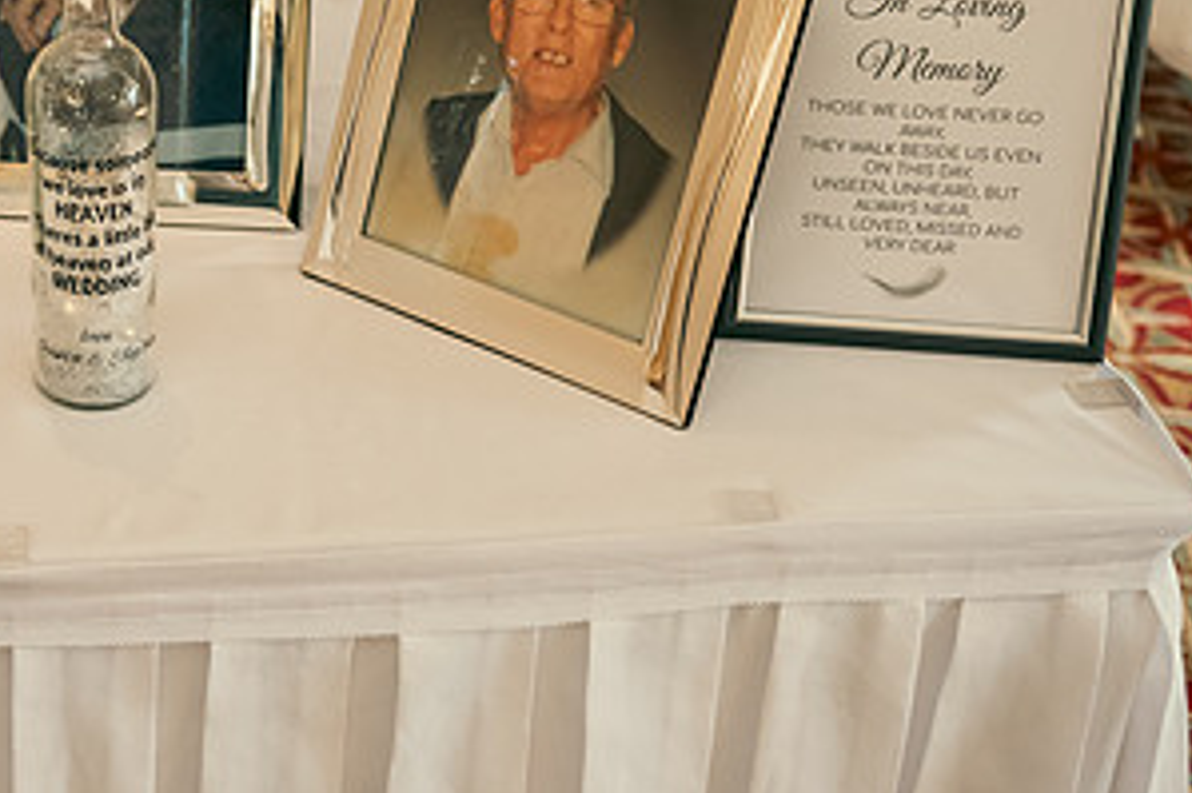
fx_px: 2250
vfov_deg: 19.9
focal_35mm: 68
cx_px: 112
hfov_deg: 28.5
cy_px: 213
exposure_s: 1/160
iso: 800
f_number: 3.5
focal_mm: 35
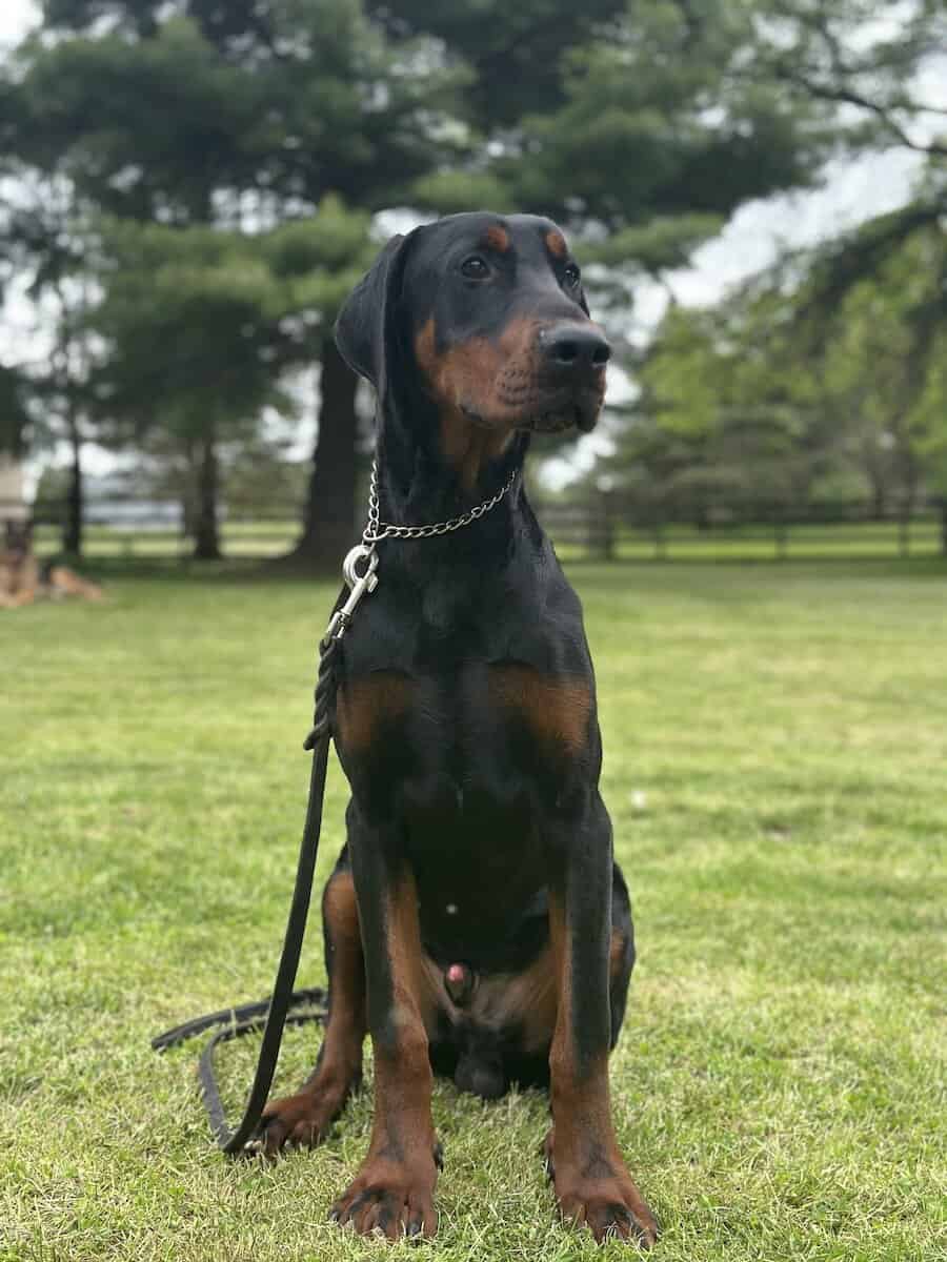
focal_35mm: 48
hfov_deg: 30.3
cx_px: 474
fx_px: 1751
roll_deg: +0.0
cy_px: 631
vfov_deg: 39.7
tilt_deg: -4.9
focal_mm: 6.86
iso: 80
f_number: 1.78
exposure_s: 1/830
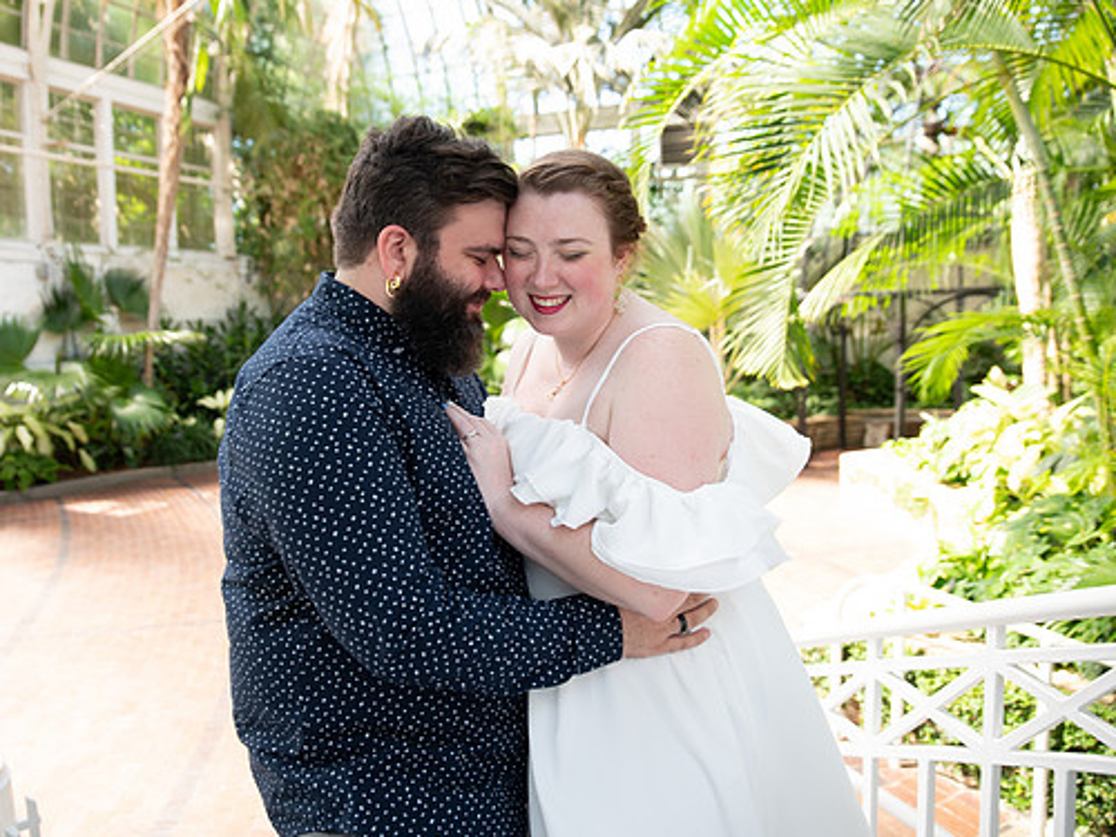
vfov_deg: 48.2
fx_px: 935
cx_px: 504
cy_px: 417
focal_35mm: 29
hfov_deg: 61.5
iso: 200
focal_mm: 26
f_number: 2.8
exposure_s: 1/125
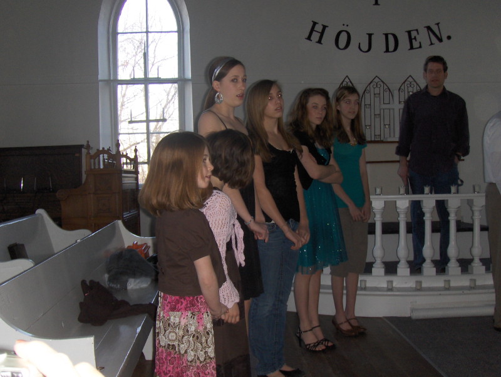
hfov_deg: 41.2
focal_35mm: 46
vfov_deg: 31.6
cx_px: 250
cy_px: 188
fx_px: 667
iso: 100
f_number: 3.6
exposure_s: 1/60
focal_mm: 7.4
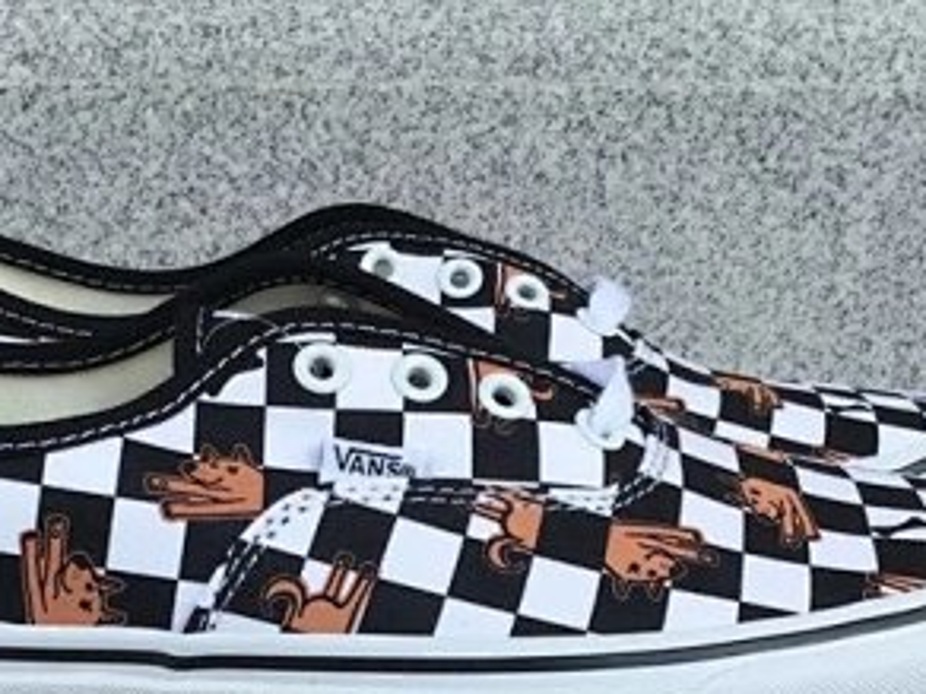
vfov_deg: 20.8
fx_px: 1819
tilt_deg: -20.0
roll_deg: -0.2
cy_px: 707
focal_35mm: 68
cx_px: 403
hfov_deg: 28.5
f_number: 2.4
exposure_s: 1/342
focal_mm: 3.3
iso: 25
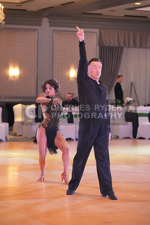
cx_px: 75
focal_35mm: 118
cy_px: 112
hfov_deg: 11.6
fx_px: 737
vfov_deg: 17.3
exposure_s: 1/500
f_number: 3.5
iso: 8000
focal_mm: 118
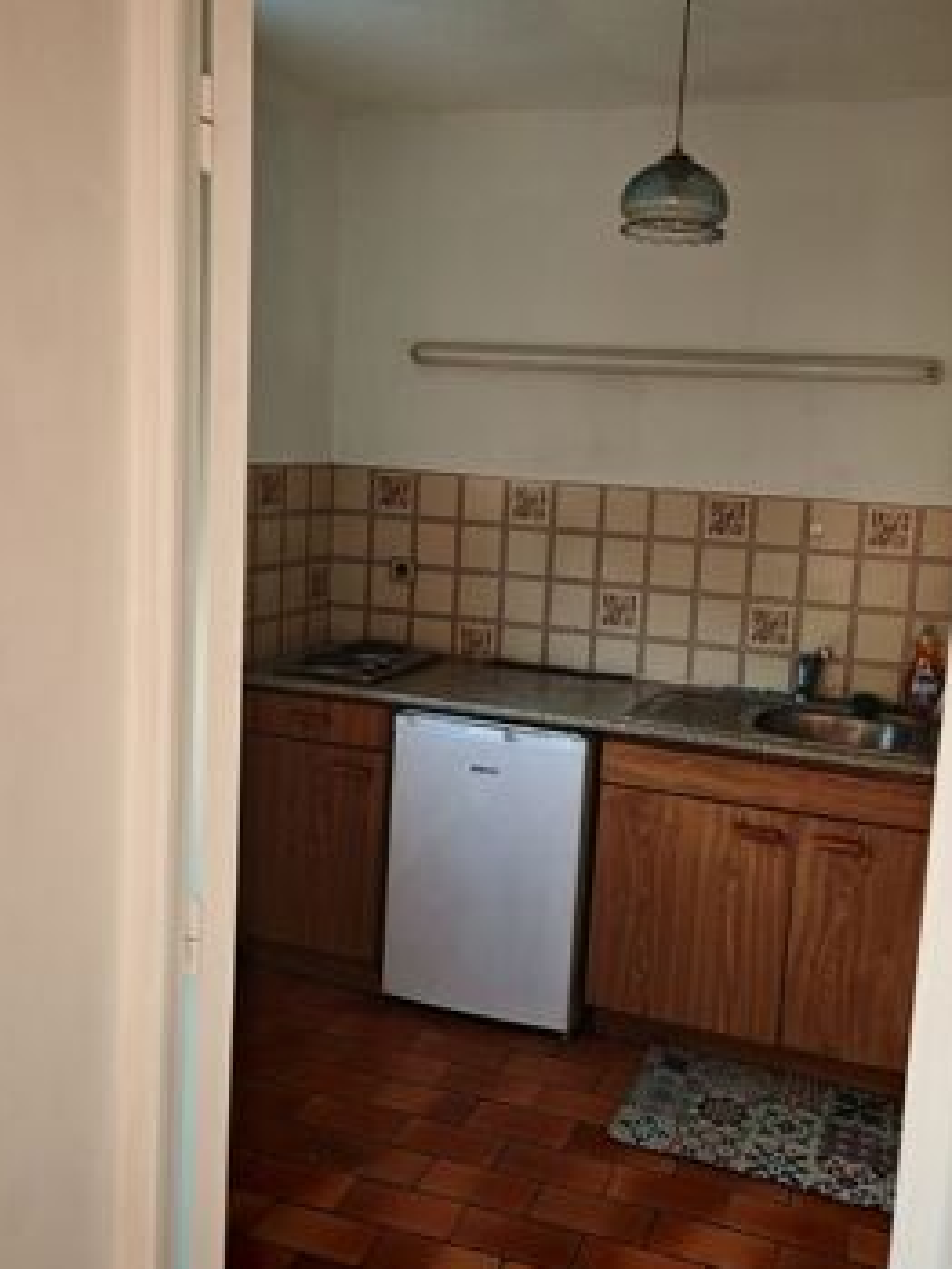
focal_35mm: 33
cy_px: 587
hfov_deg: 42.8
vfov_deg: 55.3
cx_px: 567
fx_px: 1209
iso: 200
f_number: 1.9
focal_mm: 6.67
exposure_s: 1/100
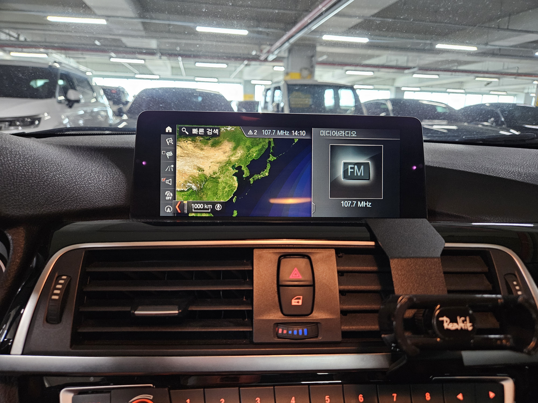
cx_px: 269
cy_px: 202
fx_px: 357
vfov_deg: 58.9
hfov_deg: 73.9
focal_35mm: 23
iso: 500
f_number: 1.8
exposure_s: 1/30
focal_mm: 5.4
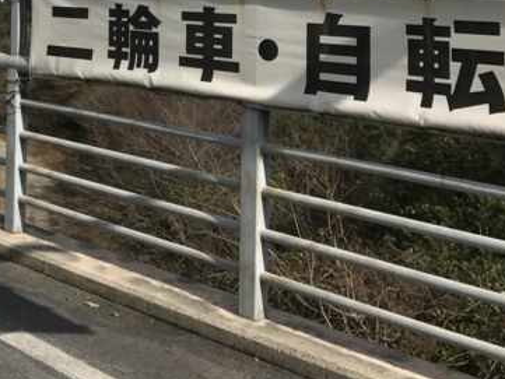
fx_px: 905
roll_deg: -0.7
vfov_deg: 22.4
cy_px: -36
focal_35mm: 62
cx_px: -13
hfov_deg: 29.0
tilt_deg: +3.4
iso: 20
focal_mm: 3.99
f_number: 1.8
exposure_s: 1/4367
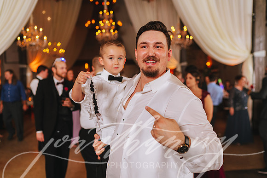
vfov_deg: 37.9
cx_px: 134
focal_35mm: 35
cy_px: 89
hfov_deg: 54.4
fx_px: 260
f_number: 2
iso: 640
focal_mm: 35
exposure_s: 1/200
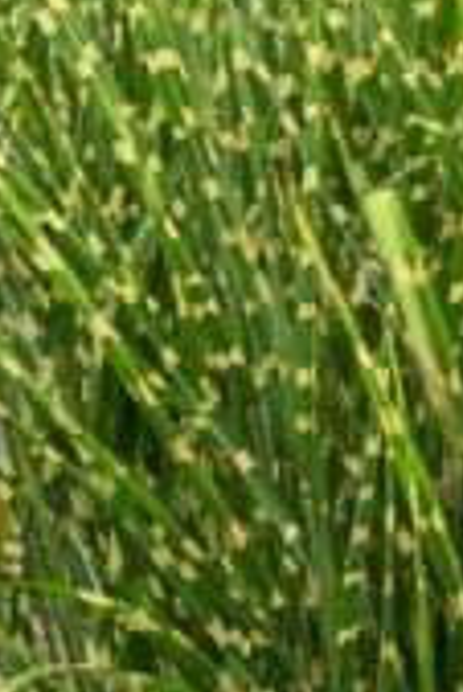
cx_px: 959
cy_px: 551
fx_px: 5255
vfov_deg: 7.5
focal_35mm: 273
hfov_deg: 4.9
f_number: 7.1
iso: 100
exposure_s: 1/40
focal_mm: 44
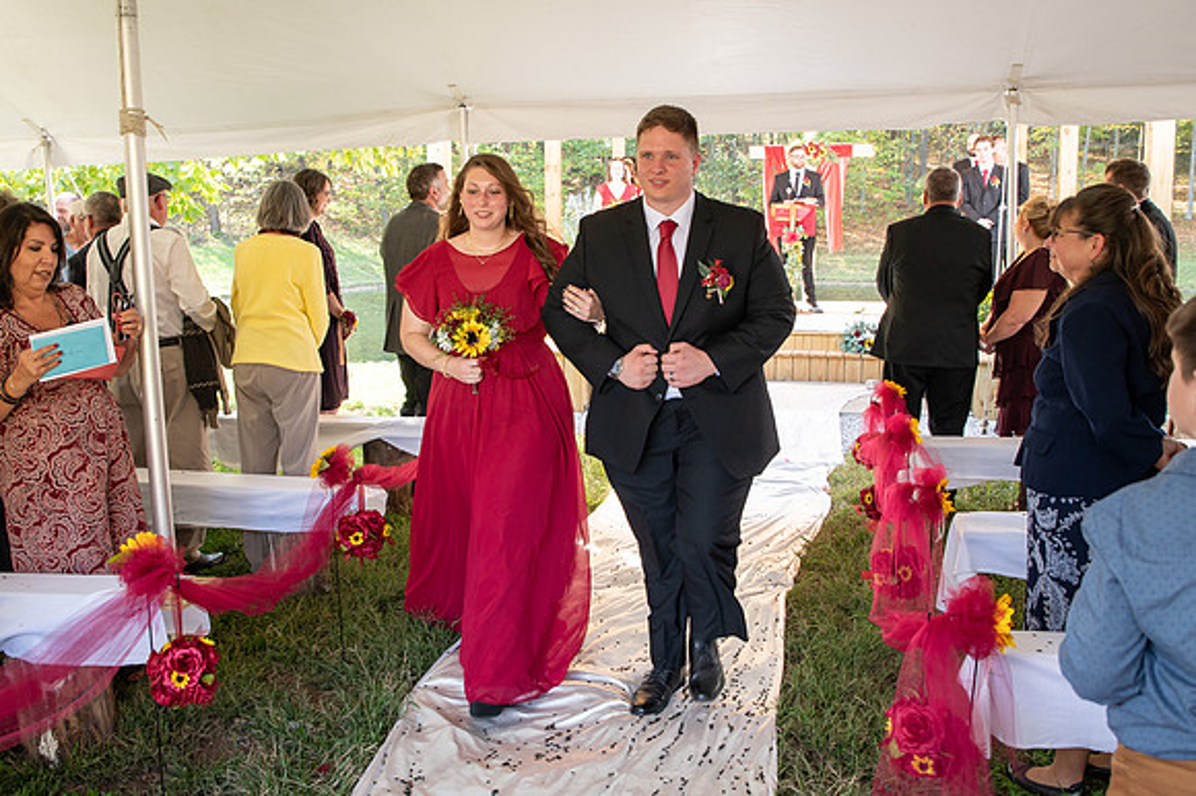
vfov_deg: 44.1
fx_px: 982
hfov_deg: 62.7
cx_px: 586
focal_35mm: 30
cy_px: 378
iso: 250
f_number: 4
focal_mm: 24
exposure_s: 1/160
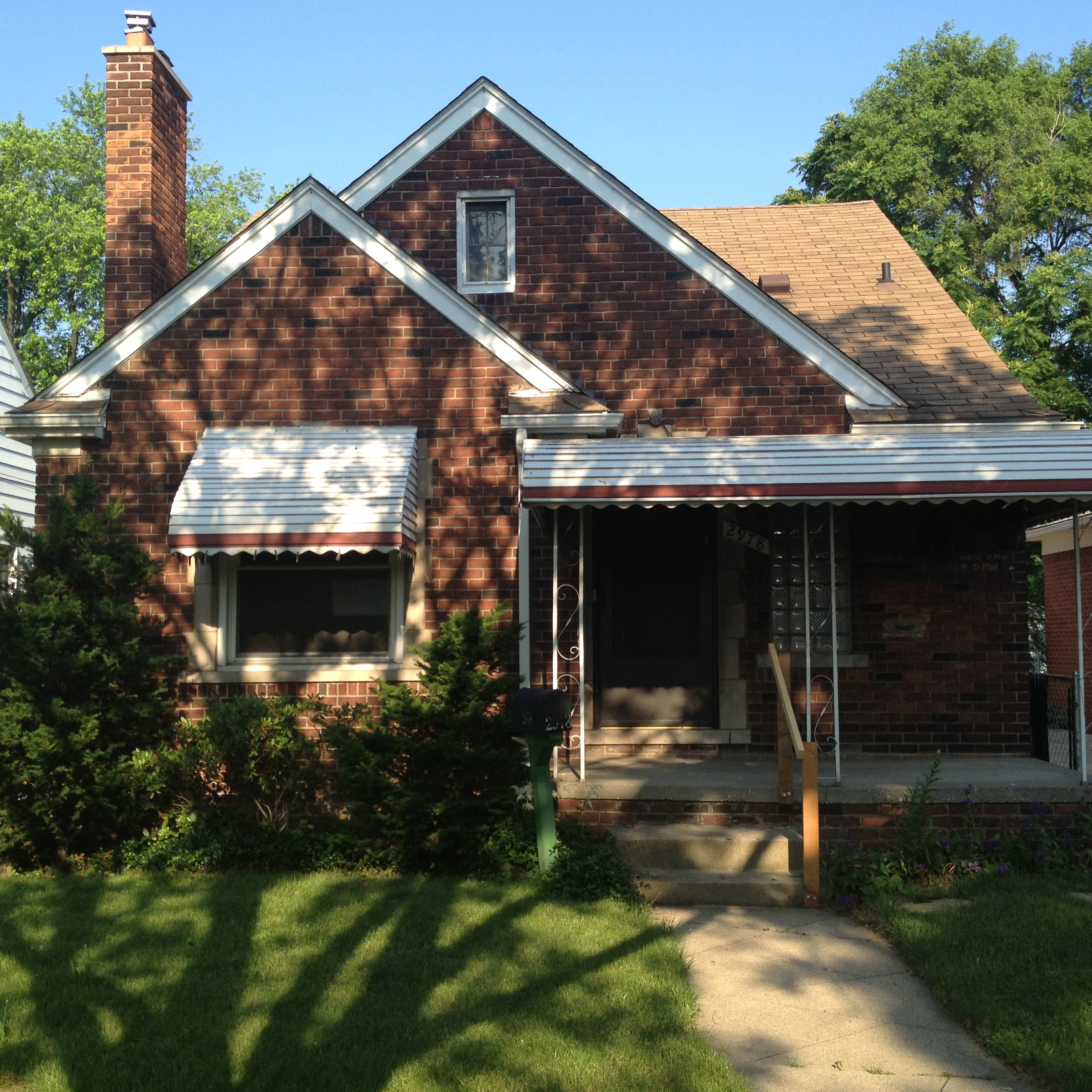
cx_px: 567
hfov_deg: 40.0
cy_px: 536
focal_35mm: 42
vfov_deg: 40.0
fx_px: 1499
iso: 50
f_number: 2.4
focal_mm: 4.28
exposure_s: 1/642
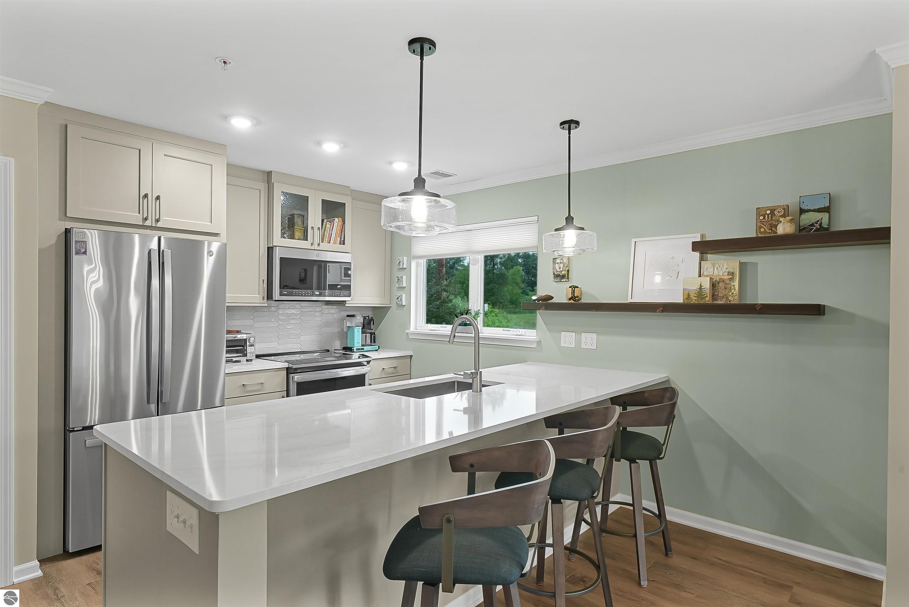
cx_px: 454
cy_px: 304
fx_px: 480
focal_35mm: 19
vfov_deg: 64.6
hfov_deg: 86.9
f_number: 10
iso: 2000
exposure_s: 1/6
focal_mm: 19
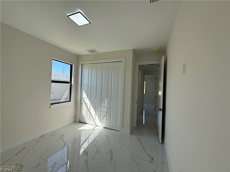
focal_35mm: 14
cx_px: 115
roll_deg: -1.5
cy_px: 86
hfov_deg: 102.1
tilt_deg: +1.2
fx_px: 93
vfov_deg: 85.7
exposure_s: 1/461
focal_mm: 2.22
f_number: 2.2
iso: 64
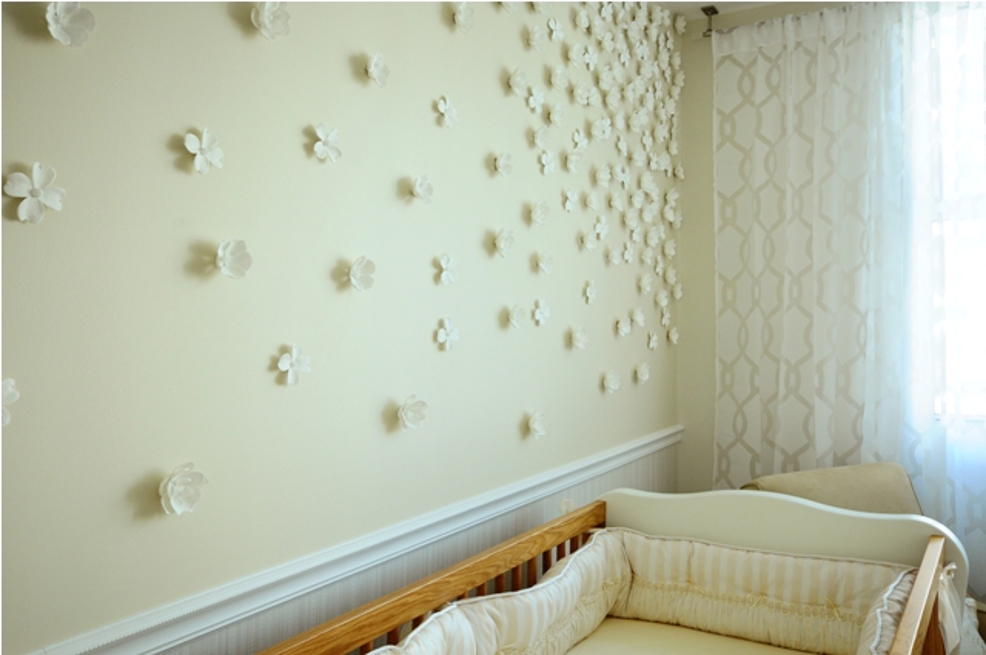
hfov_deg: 62.0
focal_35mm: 30
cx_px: 493
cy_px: 328
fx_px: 821
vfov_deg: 43.5
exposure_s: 1/25
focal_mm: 20
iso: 400
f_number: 9
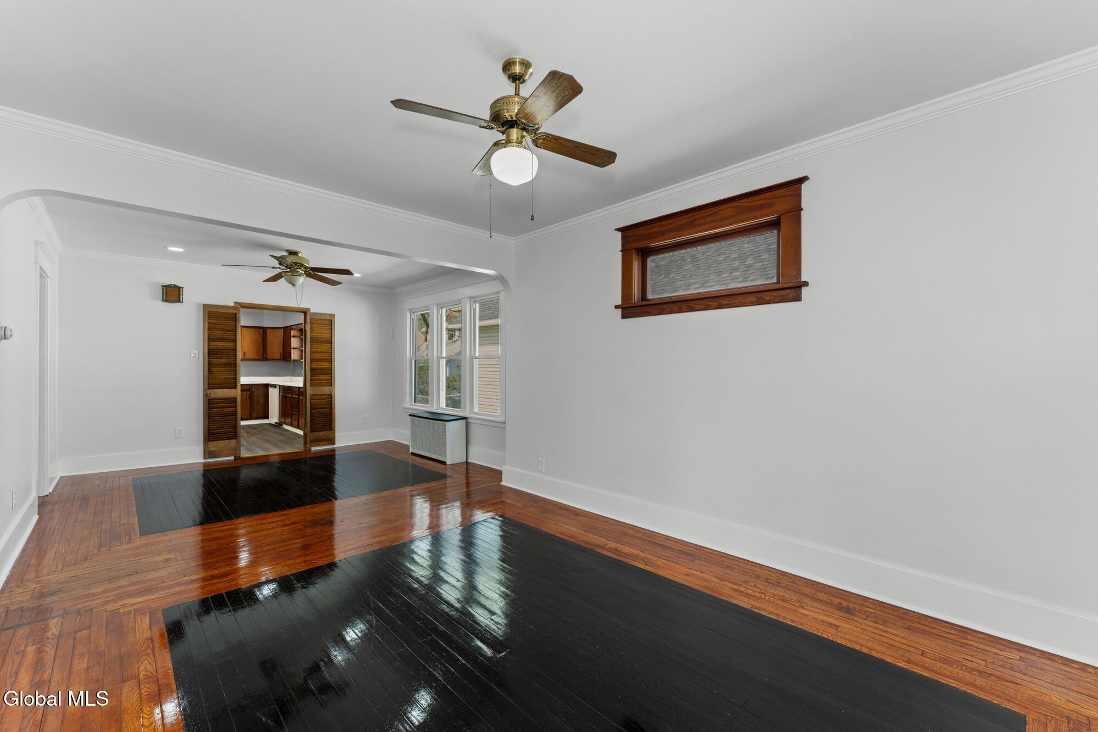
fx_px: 445
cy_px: 366
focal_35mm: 15
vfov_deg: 78.8
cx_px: 549
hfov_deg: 101.9
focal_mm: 14.6
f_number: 8
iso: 400
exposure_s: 1/60
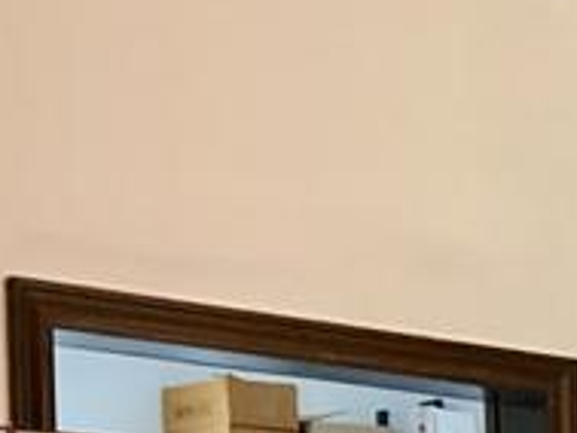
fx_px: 2619
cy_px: 1025
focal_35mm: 157
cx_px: 1087
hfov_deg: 11.5
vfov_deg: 8.6
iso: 200
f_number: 1.8
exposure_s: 1/40
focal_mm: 3
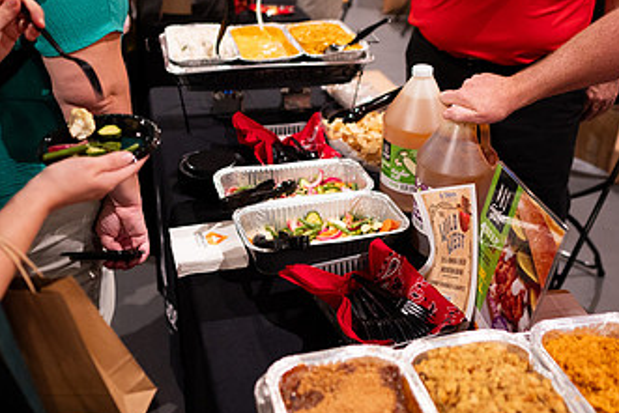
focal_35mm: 42
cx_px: 316
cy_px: 233
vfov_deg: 31.9
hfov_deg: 46.4
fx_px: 722
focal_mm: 24
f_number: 1.8
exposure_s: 1/200
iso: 1250
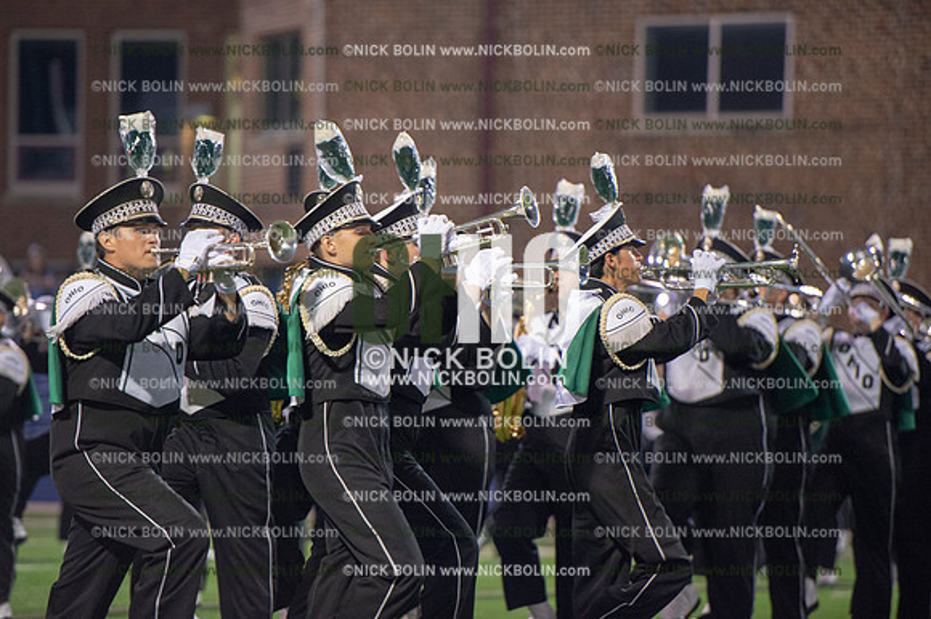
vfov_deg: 6.9
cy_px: 310
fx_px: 5169
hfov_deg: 10.3
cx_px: 466
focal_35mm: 200
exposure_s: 1/320
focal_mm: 200
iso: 4000
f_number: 2.8
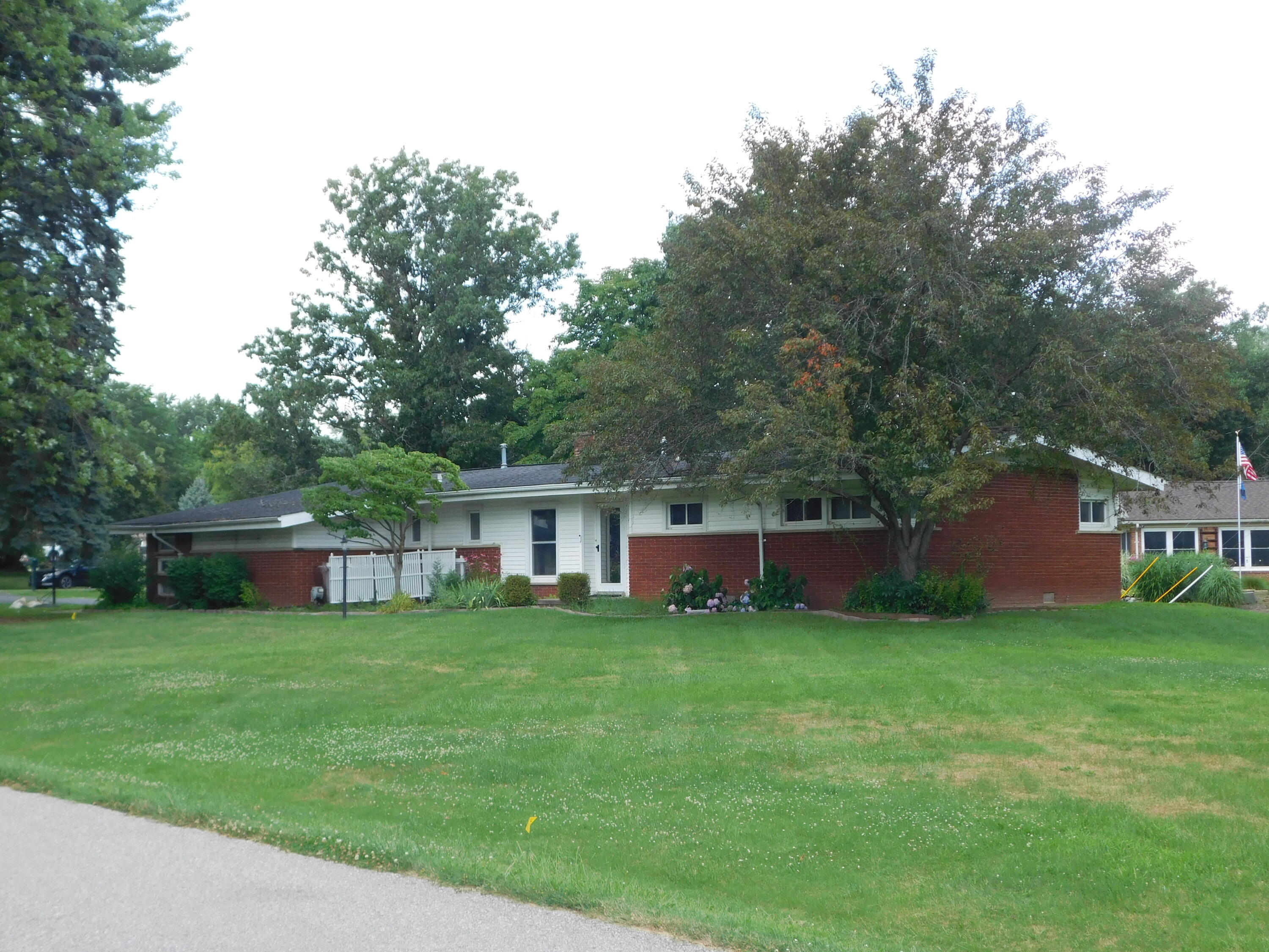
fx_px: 1870
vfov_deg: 28.6
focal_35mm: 51
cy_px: 476
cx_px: 634
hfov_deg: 37.5
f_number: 3.8
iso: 125
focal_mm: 9
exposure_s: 1/250
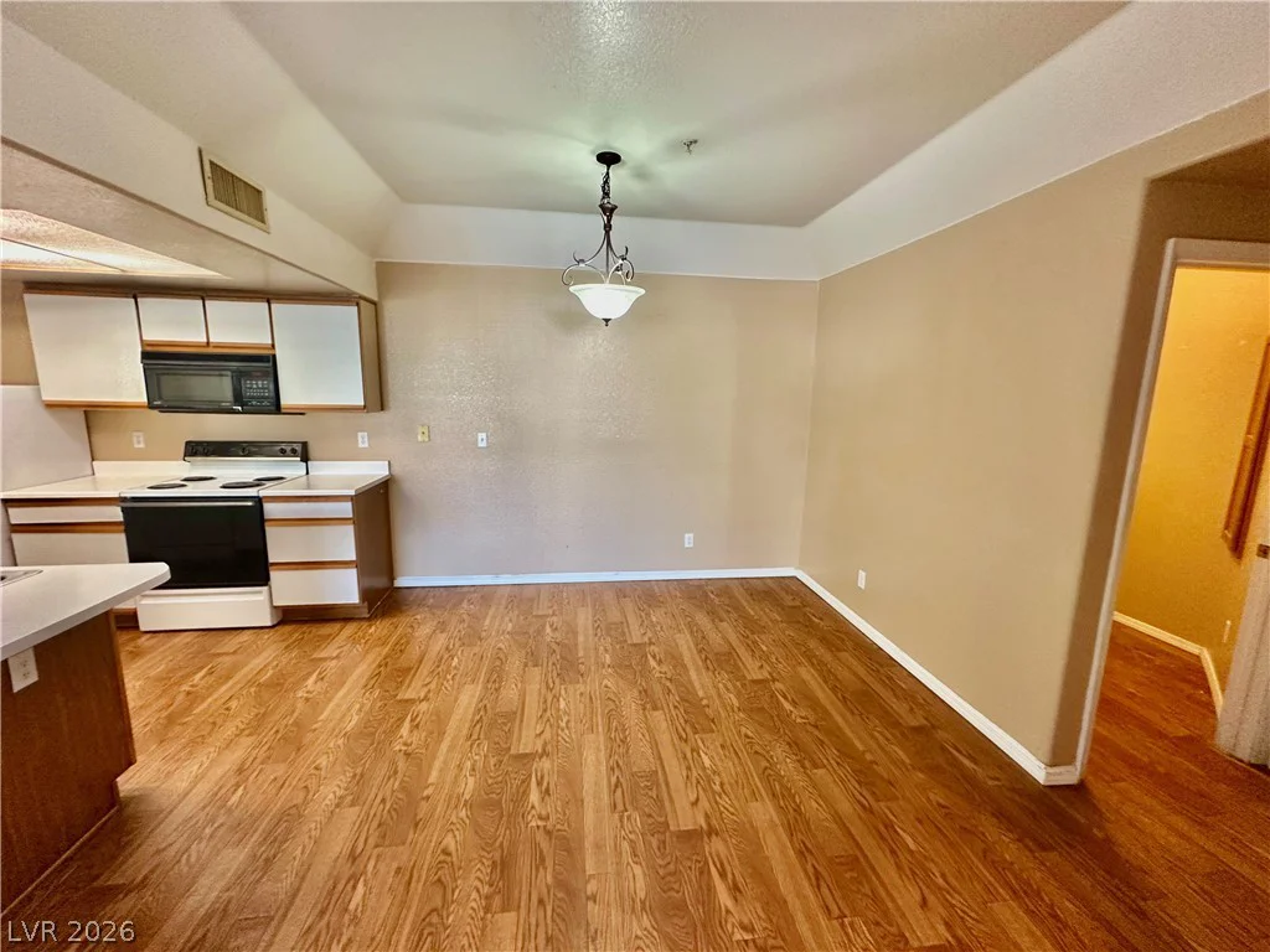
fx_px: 514
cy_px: 476
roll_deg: -0.2
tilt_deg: -7.8
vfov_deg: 85.7
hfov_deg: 102.1
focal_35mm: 14
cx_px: 635
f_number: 2.2
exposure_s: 1/60
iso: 200
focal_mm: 2.22
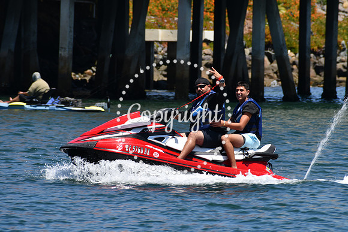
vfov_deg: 3.1
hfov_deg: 4.6
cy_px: 116
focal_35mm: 450
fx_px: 4351
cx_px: 174
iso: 100
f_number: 10
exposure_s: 1/250
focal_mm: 300
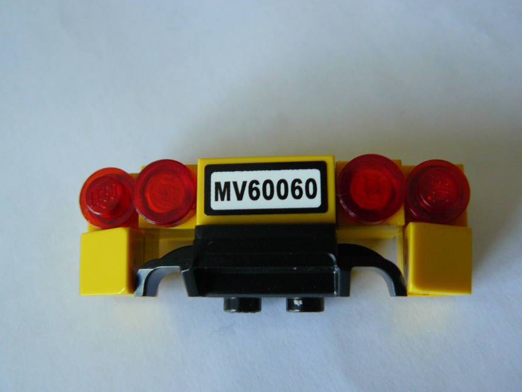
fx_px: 558
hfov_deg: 50.1
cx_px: 261
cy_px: 195
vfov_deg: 38.7
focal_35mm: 37
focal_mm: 6
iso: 200
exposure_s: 1/5
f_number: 2.8
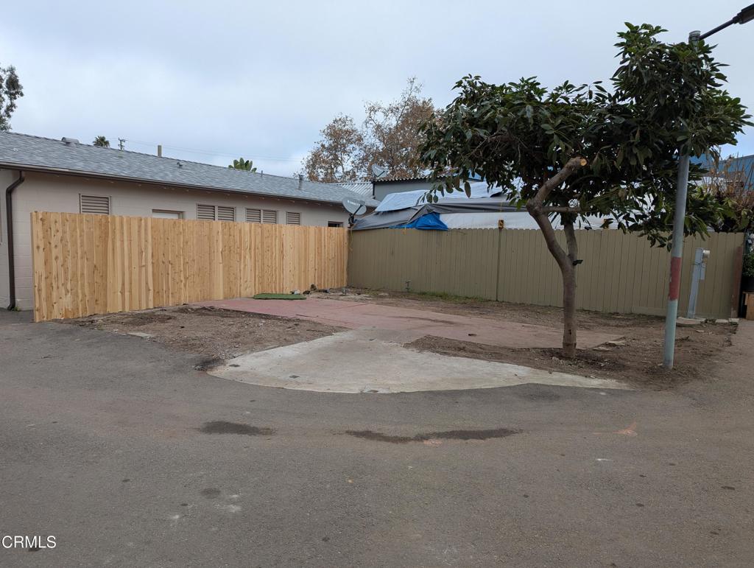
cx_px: 377
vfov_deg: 56.9
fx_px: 524
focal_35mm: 24
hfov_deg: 71.5
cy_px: 284
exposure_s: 1/1121
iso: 46
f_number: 1.85
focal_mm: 6.81
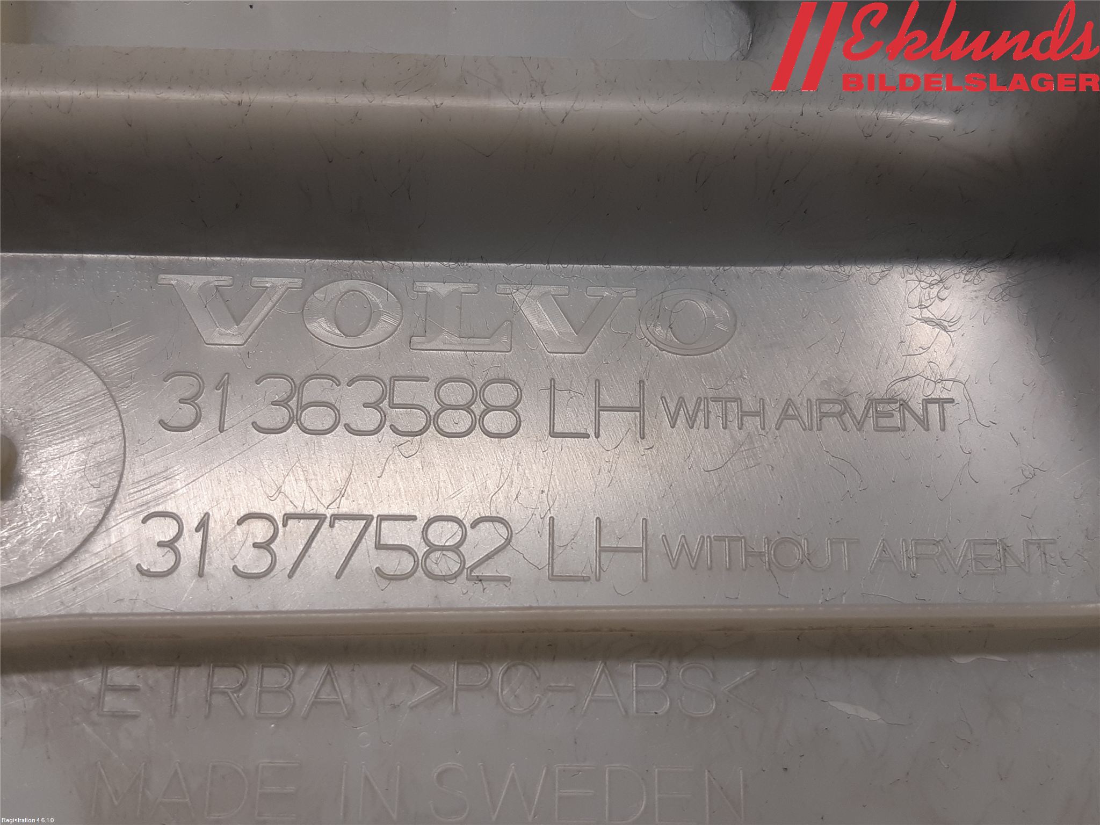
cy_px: 412
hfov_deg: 67.3
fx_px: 826
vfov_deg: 53.1
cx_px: 550
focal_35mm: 26
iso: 50
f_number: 1.7
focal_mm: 3.93
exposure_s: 1/50
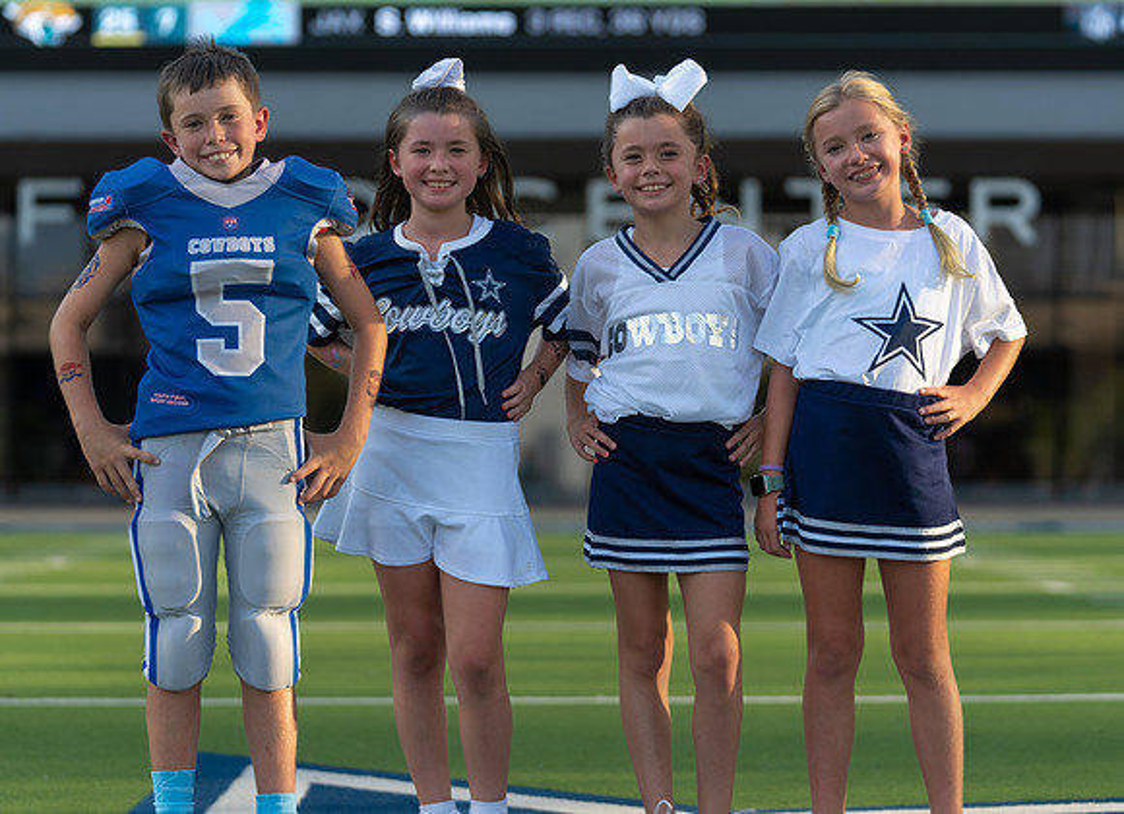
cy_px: 350
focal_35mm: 120
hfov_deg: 16.6
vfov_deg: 12.1
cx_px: 586
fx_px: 3845
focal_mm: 96
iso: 100
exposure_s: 1/640
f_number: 2.8
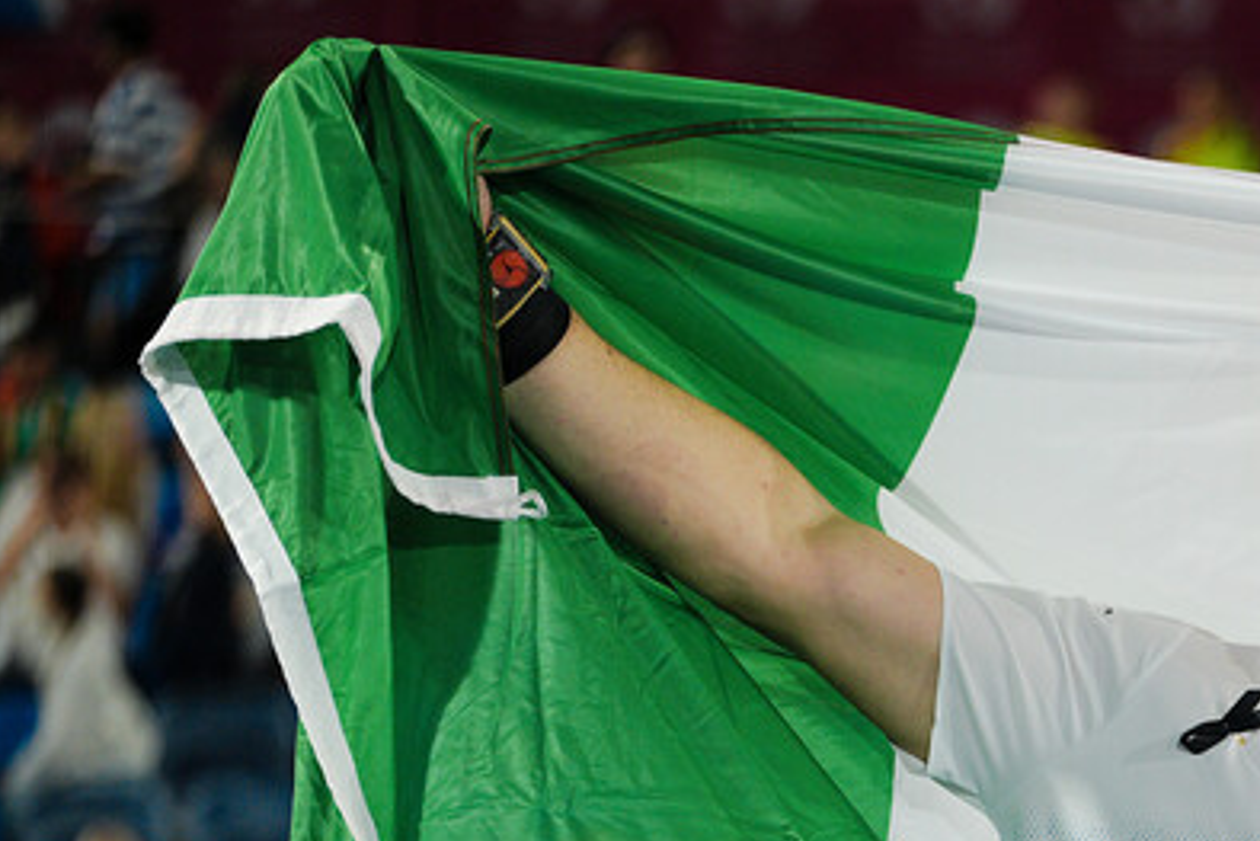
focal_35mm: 208
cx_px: 1586
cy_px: 1002
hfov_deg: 9.7
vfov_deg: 6.6
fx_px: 7282
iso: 1000
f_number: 2
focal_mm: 82
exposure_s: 1/1250
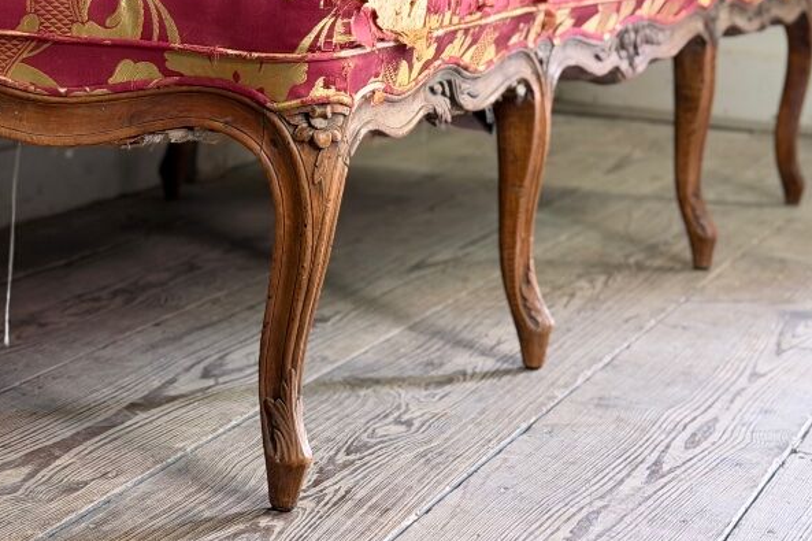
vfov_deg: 13.4
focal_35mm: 101
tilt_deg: -5.2
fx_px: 2277
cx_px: 177
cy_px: 27
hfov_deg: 20.0
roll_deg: -2.1
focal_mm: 6.76
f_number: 1.78
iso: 160
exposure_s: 1/50
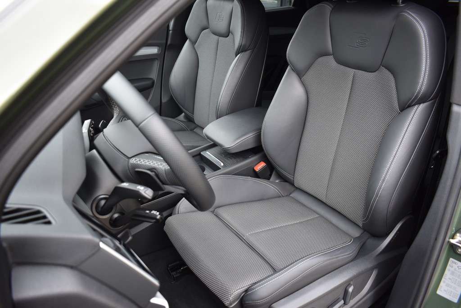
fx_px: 346
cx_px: 230
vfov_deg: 48.0
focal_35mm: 27
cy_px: 154
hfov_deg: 67.4
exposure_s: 1/60
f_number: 4
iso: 450
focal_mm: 18
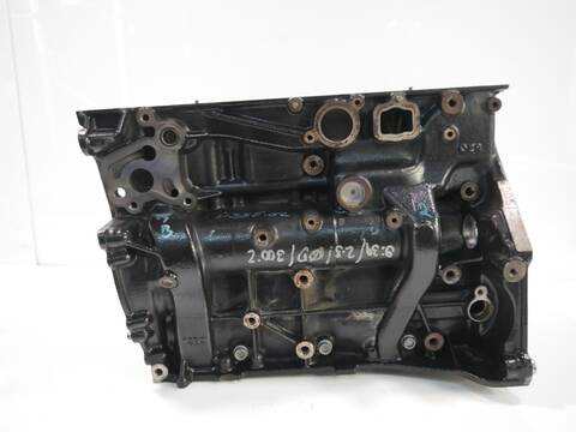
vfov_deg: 46.8
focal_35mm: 30
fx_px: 499
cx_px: 288
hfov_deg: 60.0
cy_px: 216
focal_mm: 15
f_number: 3.5
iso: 2500
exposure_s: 1/125
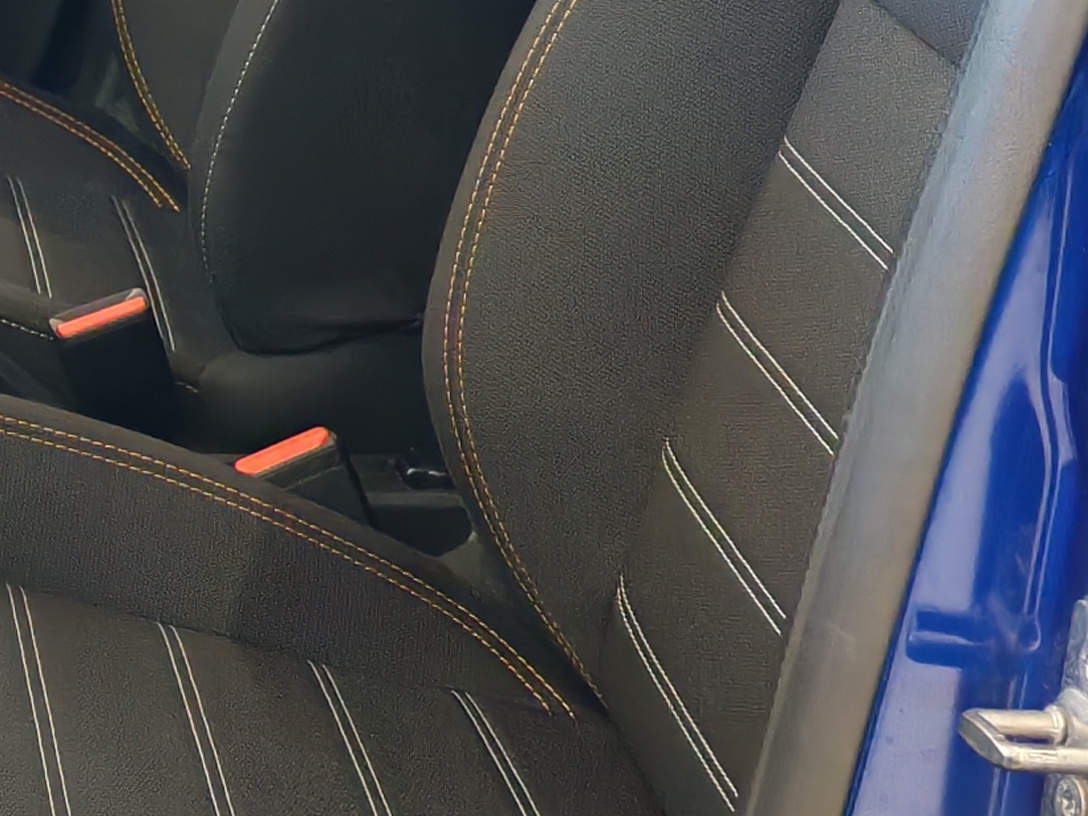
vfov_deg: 12.2
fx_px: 3803
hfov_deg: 15.3
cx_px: -431
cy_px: 191
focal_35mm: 121
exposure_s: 1/100
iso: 1000
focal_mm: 6.12
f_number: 1.9
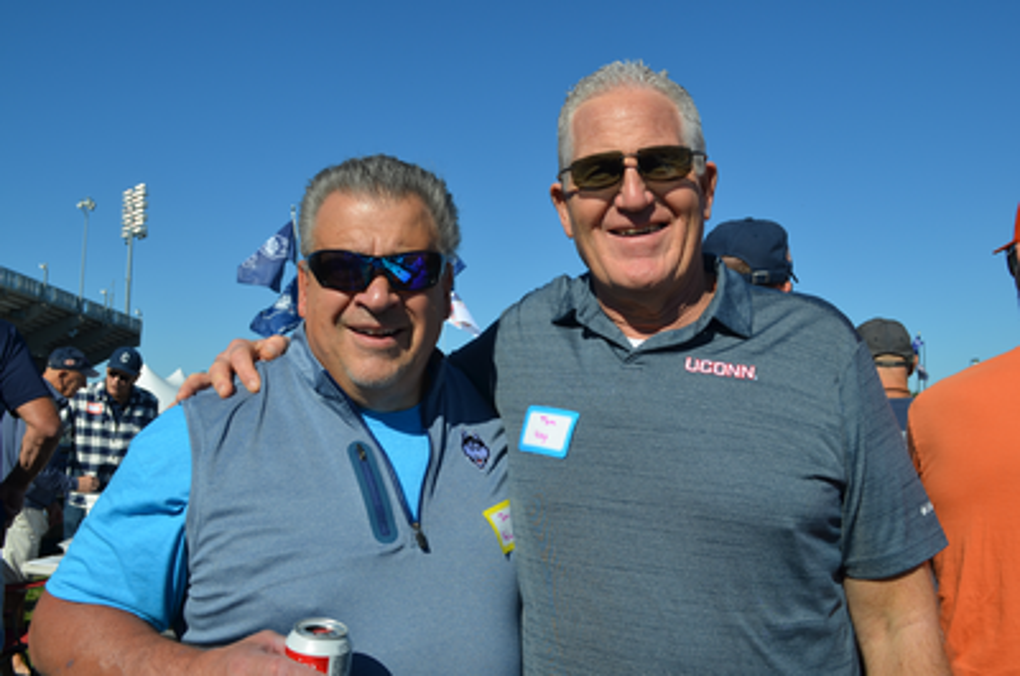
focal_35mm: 33
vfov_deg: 39.8
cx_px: 510
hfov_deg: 57.3
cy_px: 338
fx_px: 933
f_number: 9
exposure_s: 1/320
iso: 100
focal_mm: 22
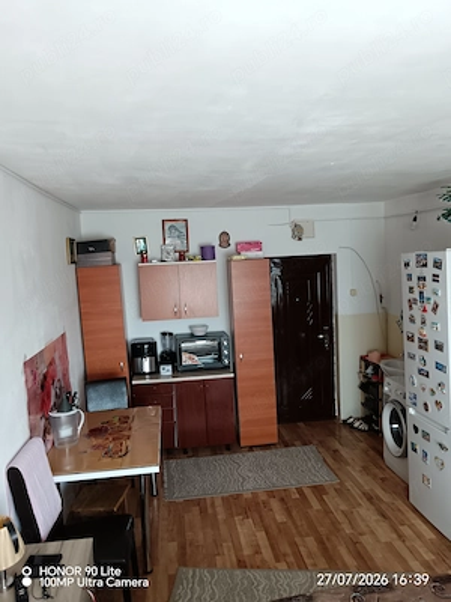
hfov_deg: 51.4
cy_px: 301
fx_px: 469
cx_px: 226
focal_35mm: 27
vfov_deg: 65.3
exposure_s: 1/100
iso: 472
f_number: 1.9
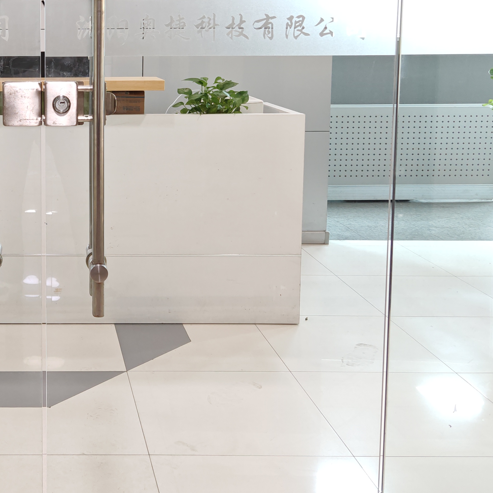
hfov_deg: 31.4
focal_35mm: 51
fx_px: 822
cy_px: 117
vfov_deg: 32.7
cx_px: 28
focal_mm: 6.67
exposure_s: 1/8
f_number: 1.9
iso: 160
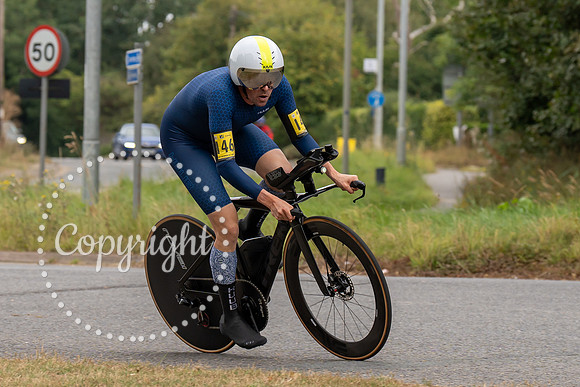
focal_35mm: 233
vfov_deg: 5.9
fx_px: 3758
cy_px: 166
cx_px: 249
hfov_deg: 8.8
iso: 320
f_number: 4
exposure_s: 1/1000
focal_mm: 102
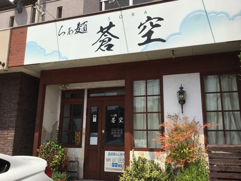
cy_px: 90
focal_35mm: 31
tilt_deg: +13.0
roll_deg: -2.7
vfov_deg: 45.4
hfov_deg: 58.4
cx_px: 120
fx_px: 216
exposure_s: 1/2146
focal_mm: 3.3
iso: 25
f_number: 2.4
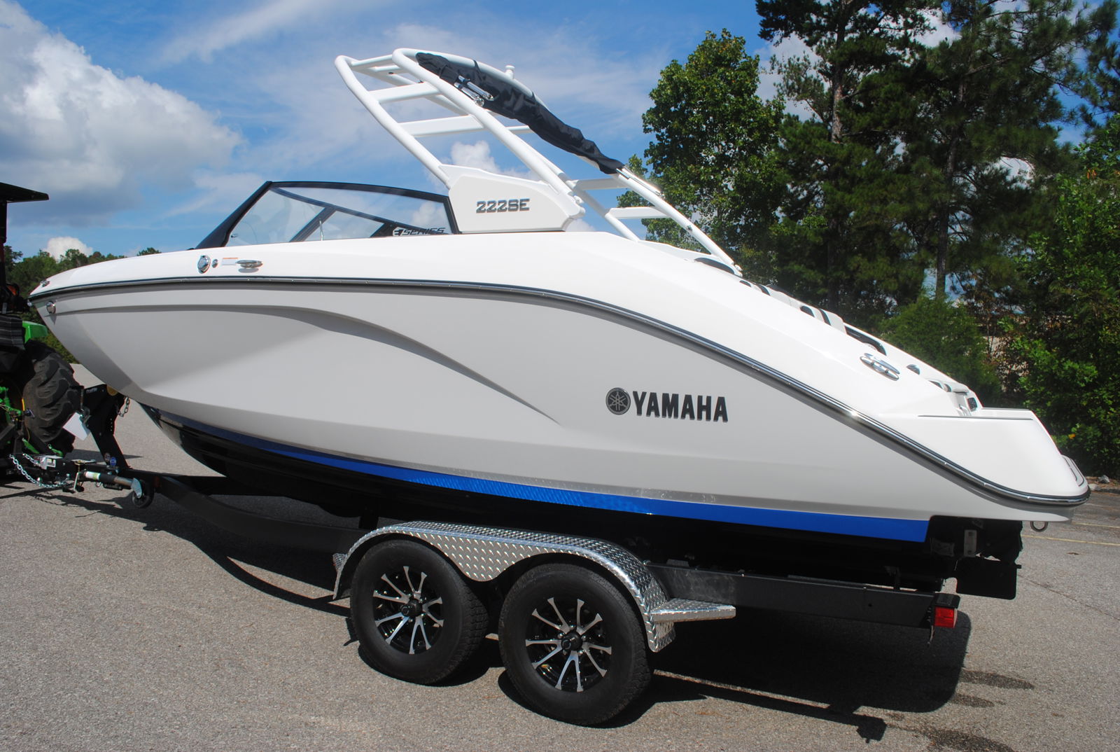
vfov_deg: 43.8
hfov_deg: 61.8
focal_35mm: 30
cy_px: 376
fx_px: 935
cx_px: 560
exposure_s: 1/400
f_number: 10
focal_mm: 20
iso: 100
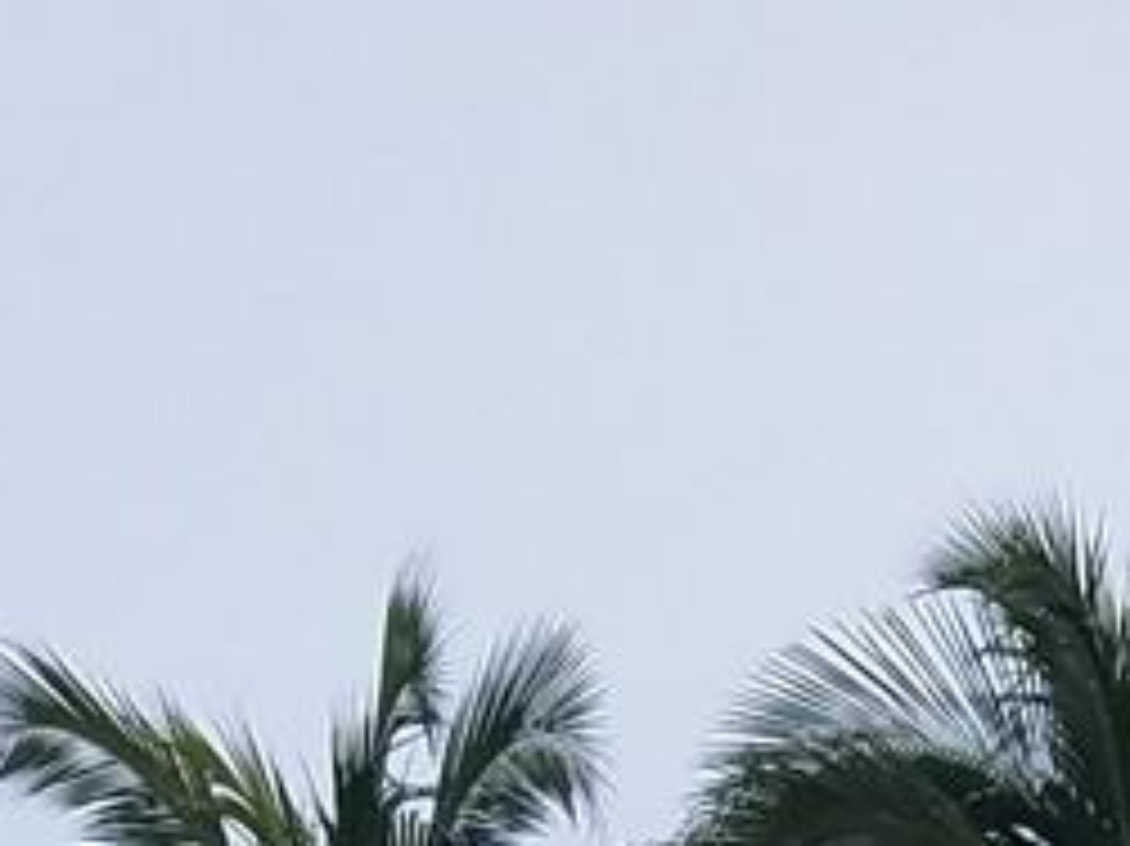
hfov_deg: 11.9
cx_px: 621
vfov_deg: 7.8
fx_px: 5416
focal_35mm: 166
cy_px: 2516
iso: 50
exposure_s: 1/1476
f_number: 1.7
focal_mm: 4.2
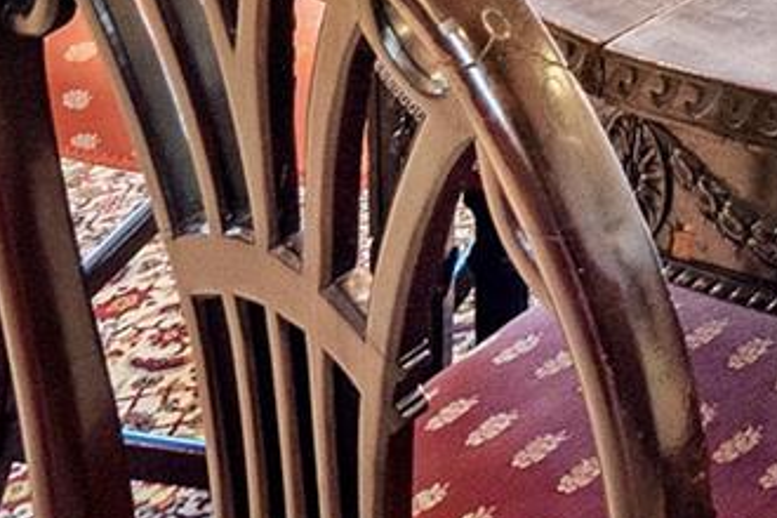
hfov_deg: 17.3
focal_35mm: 93
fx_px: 2007
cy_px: -1044
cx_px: 1448
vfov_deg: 10.4
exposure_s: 1/6
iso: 200
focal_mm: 10
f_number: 11
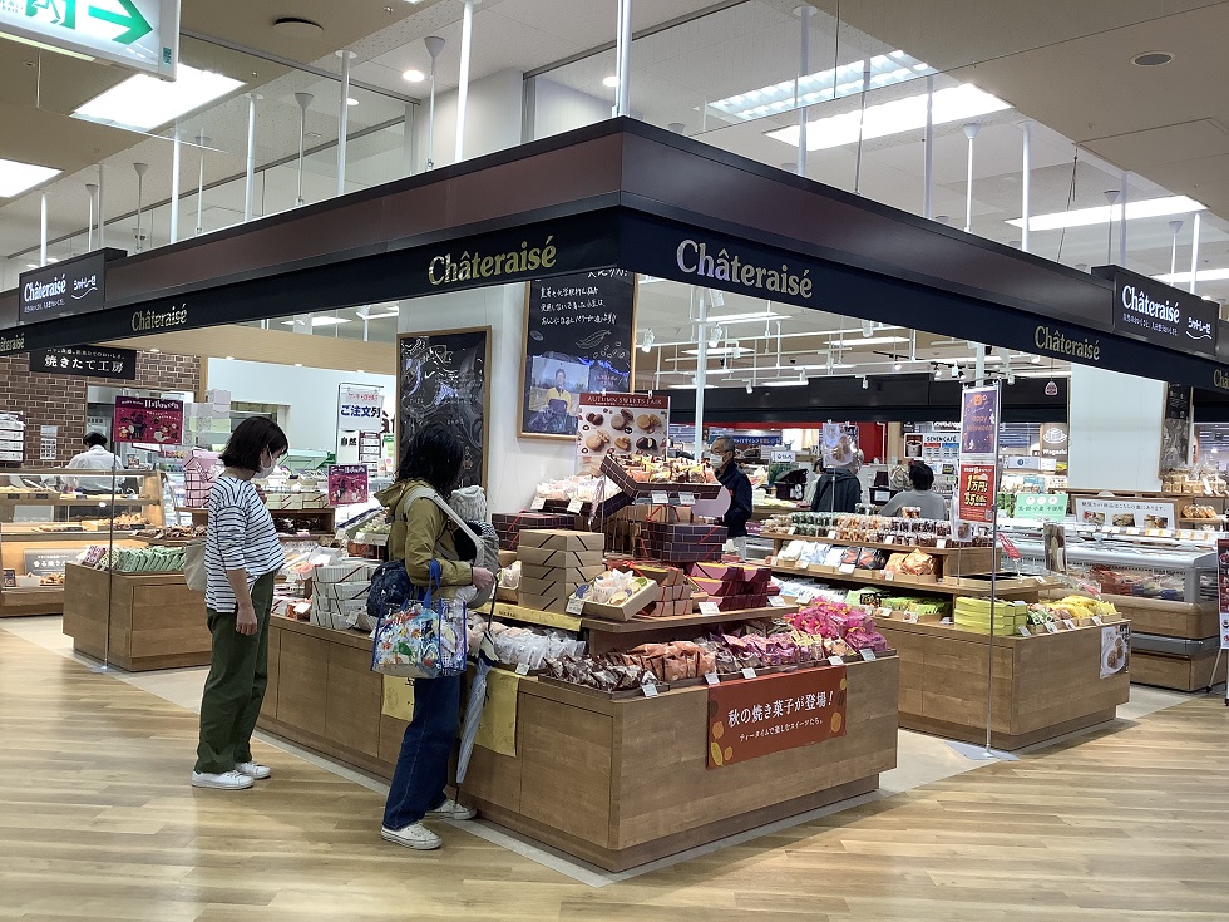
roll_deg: -2.5
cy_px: 461
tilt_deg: +0.1
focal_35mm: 31
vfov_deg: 45.4
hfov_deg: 58.4
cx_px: 614
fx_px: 1101
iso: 50
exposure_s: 1/50
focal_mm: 3.3
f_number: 2.4
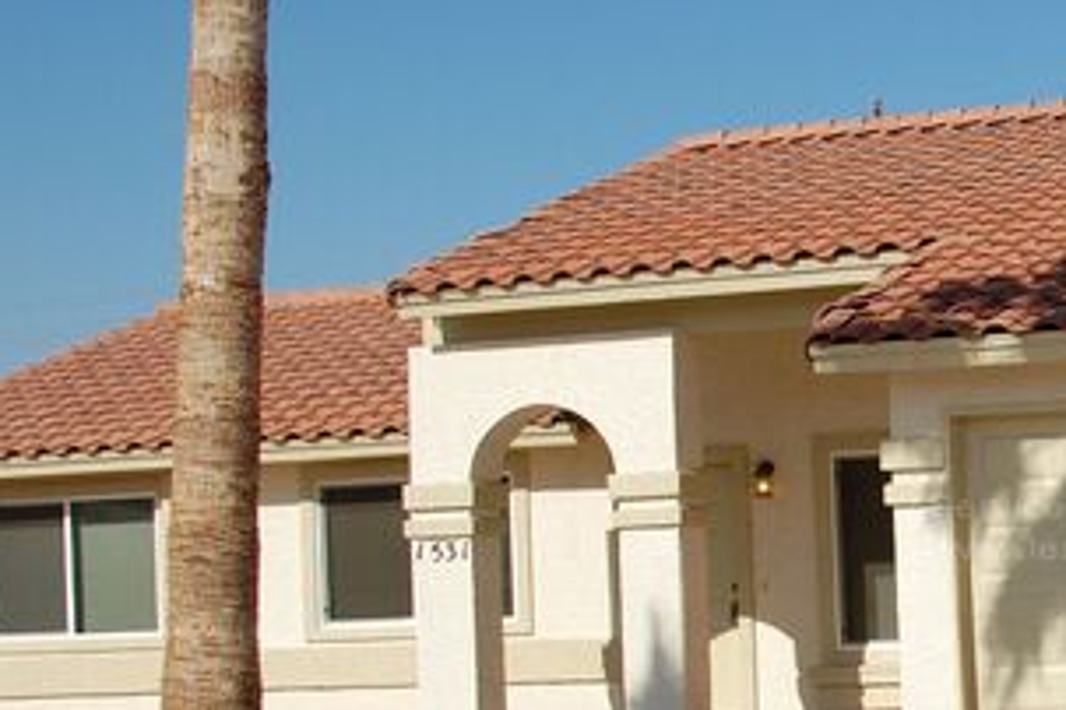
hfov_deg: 22.3
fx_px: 2576
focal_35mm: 87
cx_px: 1112
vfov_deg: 15.6
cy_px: 534
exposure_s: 1/500
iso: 200
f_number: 11
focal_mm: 22
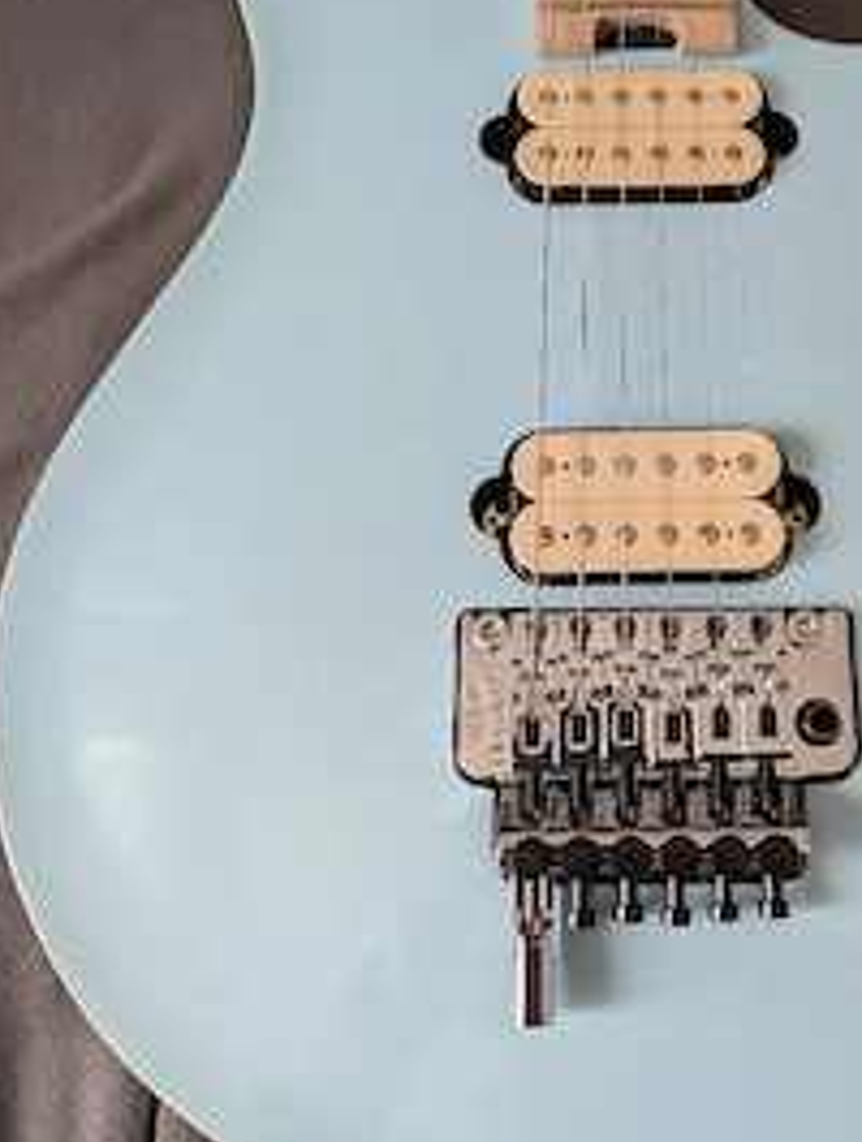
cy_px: 414
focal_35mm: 36
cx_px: 595
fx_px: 1191
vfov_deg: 50.6
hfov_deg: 39.2
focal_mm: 6.9
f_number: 1.68
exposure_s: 1/152
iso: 30
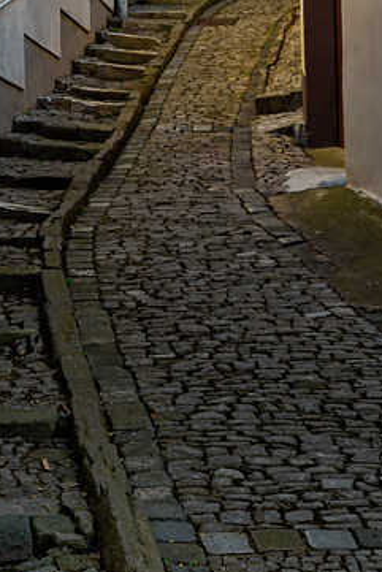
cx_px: 83
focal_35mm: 83
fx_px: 1320
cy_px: 260
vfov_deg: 24.5
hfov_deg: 16.4
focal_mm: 20
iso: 200
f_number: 7.1
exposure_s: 1/640
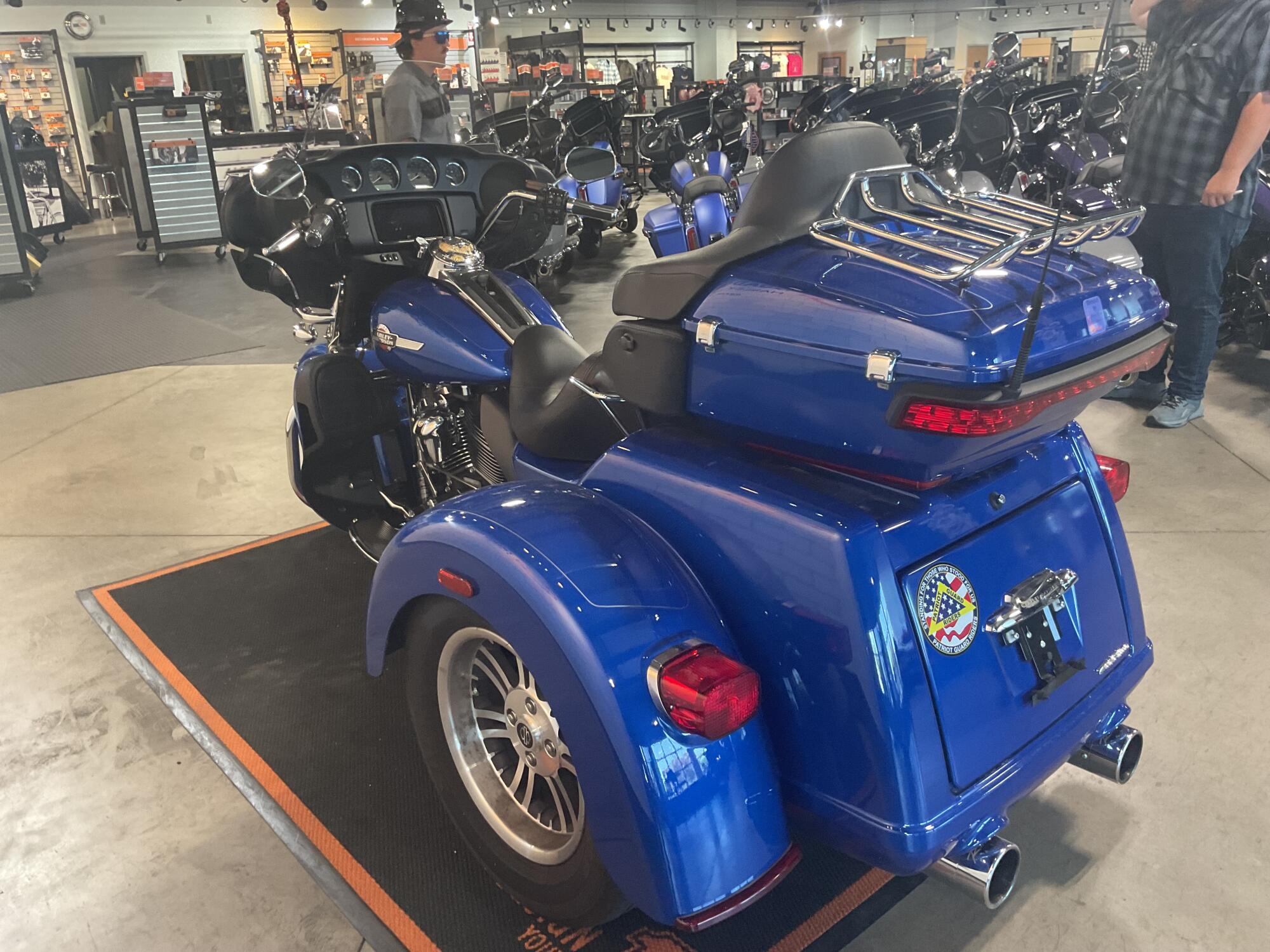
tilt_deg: -20.0
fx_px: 1064
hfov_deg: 61.7
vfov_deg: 48.2
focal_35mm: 29
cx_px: 635
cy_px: 476
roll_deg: +3.6
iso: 160
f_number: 1.8
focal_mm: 3
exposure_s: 1/60
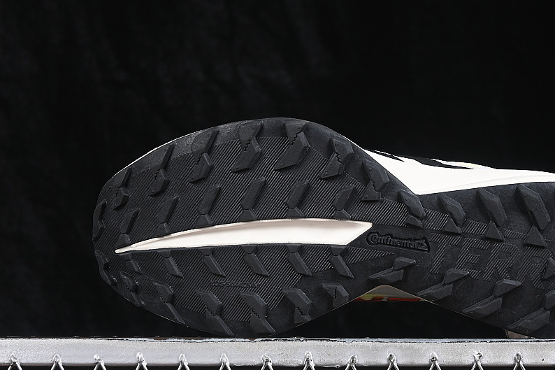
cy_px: 182
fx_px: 1572
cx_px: 359
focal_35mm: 102
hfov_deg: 20.0
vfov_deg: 13.4
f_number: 6.3
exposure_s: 1/60
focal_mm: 50
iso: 160
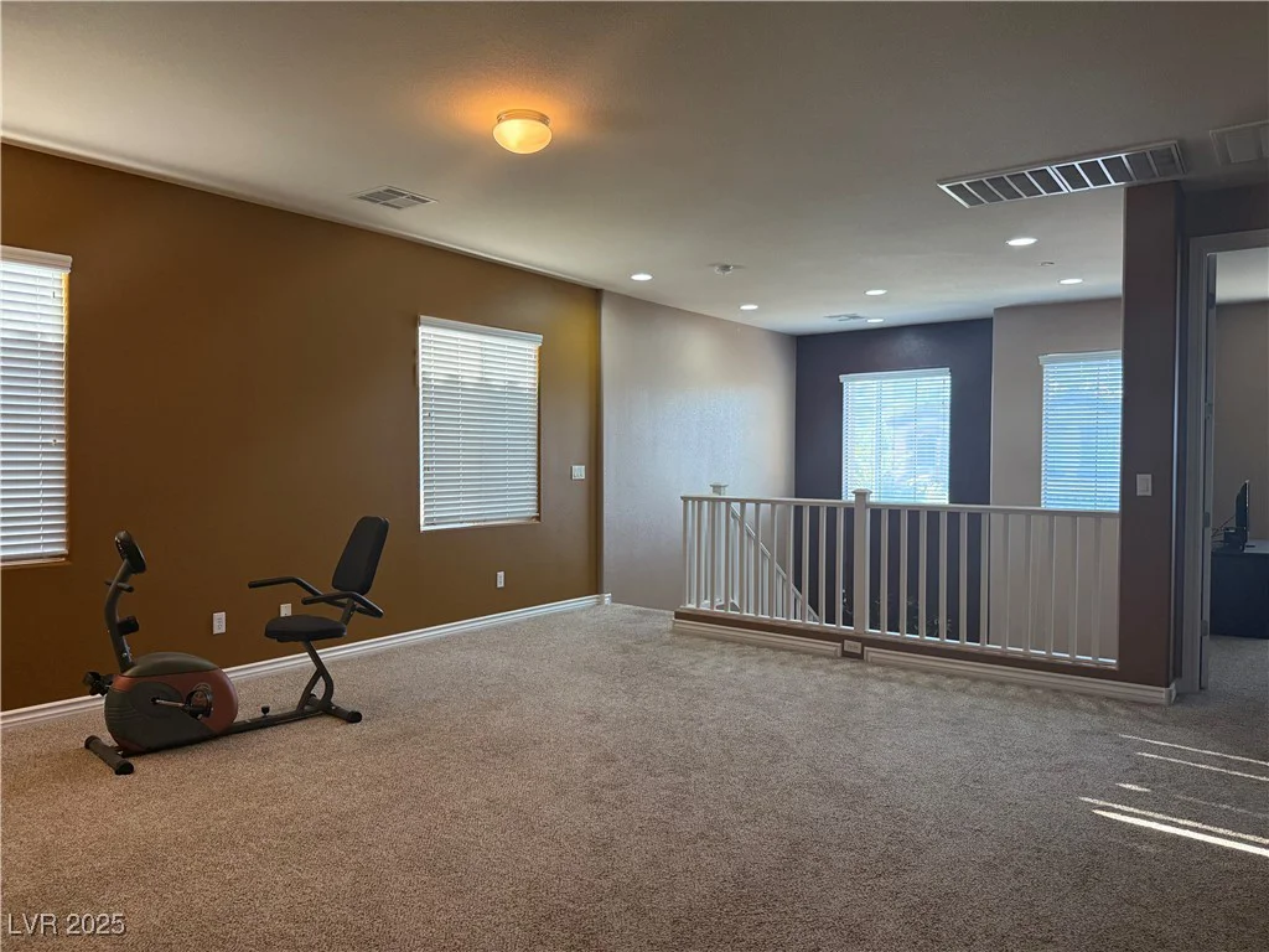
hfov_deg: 71.6
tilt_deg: -0.9
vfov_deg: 56.8
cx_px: 634
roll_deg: -0.3
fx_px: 880
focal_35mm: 24
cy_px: 476
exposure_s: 1/120
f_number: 1.78
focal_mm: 6.76
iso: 400
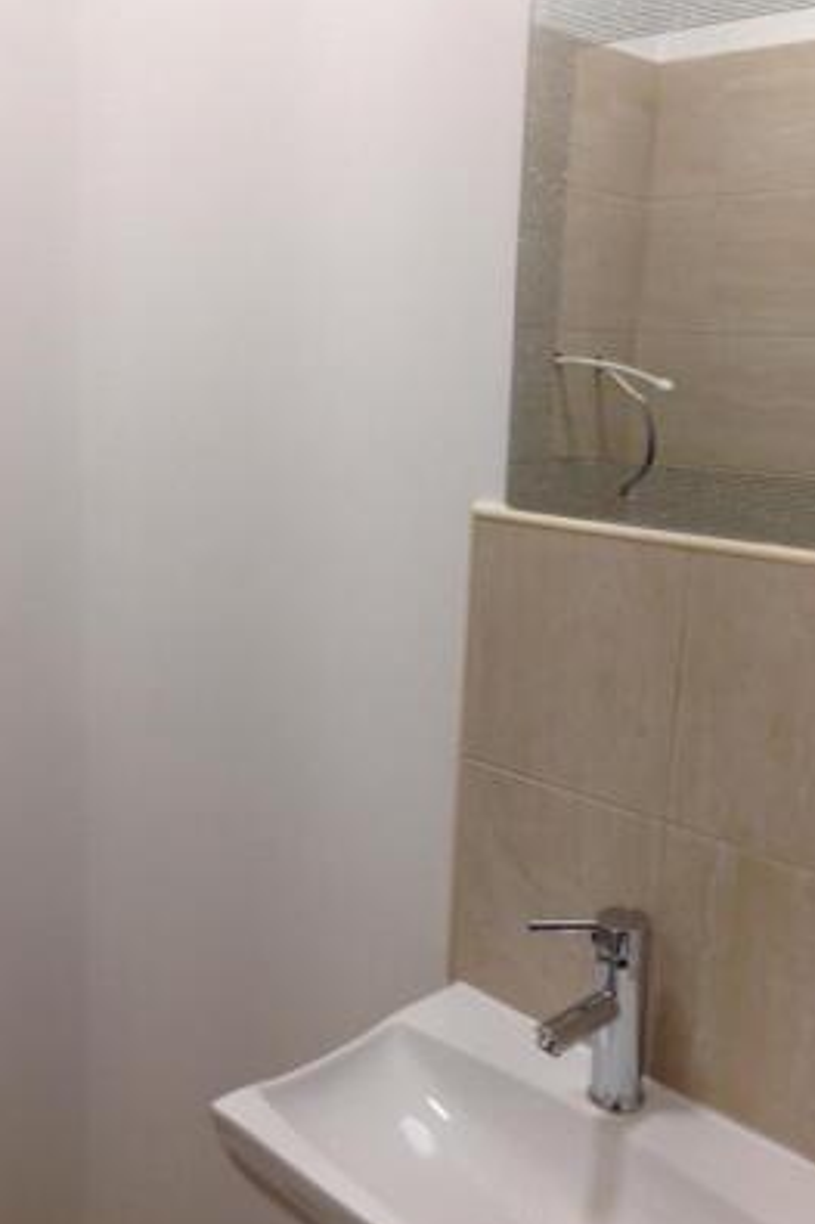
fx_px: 1291
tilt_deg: -12.3
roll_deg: -3.0
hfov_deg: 35.0
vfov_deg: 50.7
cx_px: 431
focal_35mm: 38
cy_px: 646
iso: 50
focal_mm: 4.12
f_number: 2.4
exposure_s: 1/30
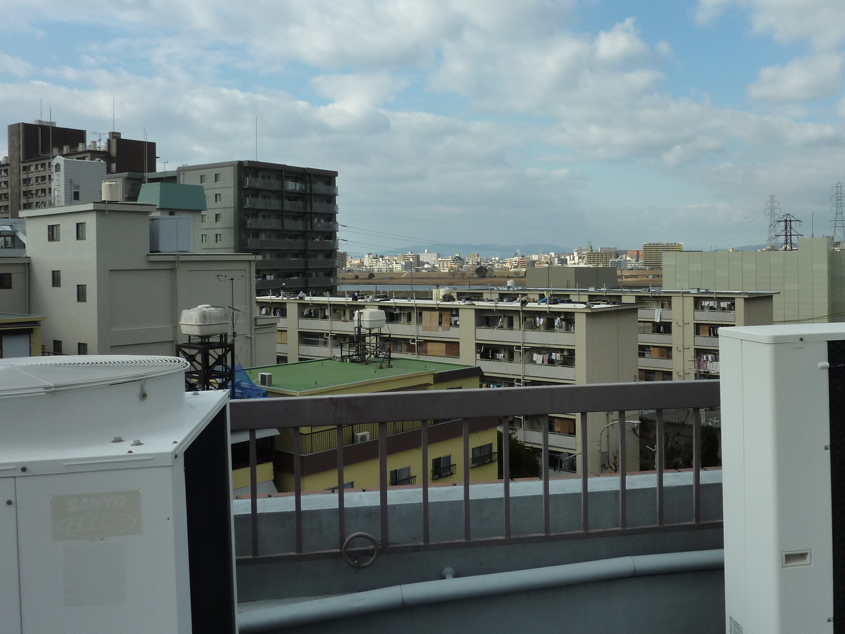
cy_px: 264
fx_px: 806
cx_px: 511
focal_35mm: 33
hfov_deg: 54.9
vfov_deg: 42.8
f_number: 5
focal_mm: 4.1
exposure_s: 1/500
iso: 125
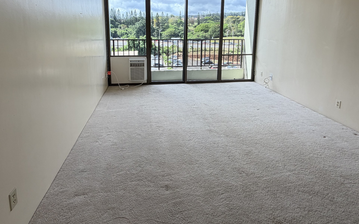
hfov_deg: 79.6
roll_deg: -0.2
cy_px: 64
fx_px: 215
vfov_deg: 53.2
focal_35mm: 22
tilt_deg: -7.2
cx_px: 174
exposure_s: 1/151
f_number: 2.2
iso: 40
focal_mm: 2.22
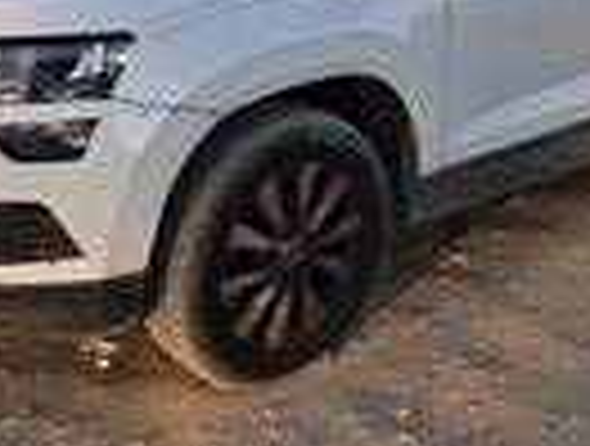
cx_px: 270
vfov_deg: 22.6
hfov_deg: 30.6
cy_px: 9
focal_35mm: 63
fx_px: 1077
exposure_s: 1/464
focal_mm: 5.54
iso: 50
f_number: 1.8
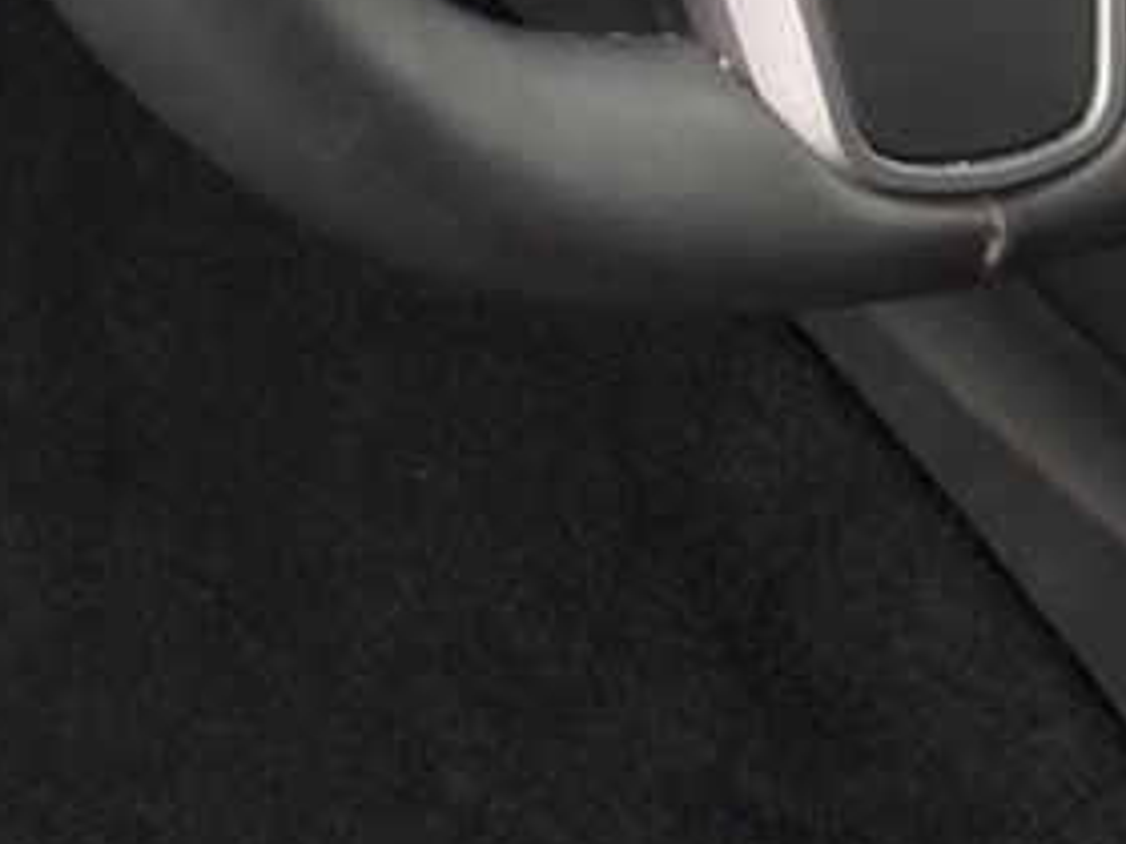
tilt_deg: -27.6
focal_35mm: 267
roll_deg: -13.4
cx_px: 1070
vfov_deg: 5.5
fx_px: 8685
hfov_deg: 7.4
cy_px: -563
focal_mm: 5.96
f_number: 1.6
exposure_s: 1/228
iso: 80
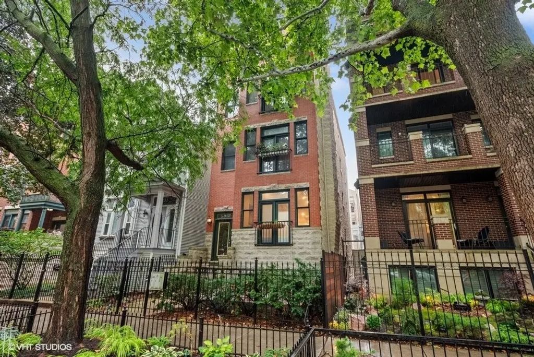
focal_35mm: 17
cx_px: 267
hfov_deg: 93.2
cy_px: 178
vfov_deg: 70.5
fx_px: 252
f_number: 8
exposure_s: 1/80
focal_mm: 17
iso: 2000
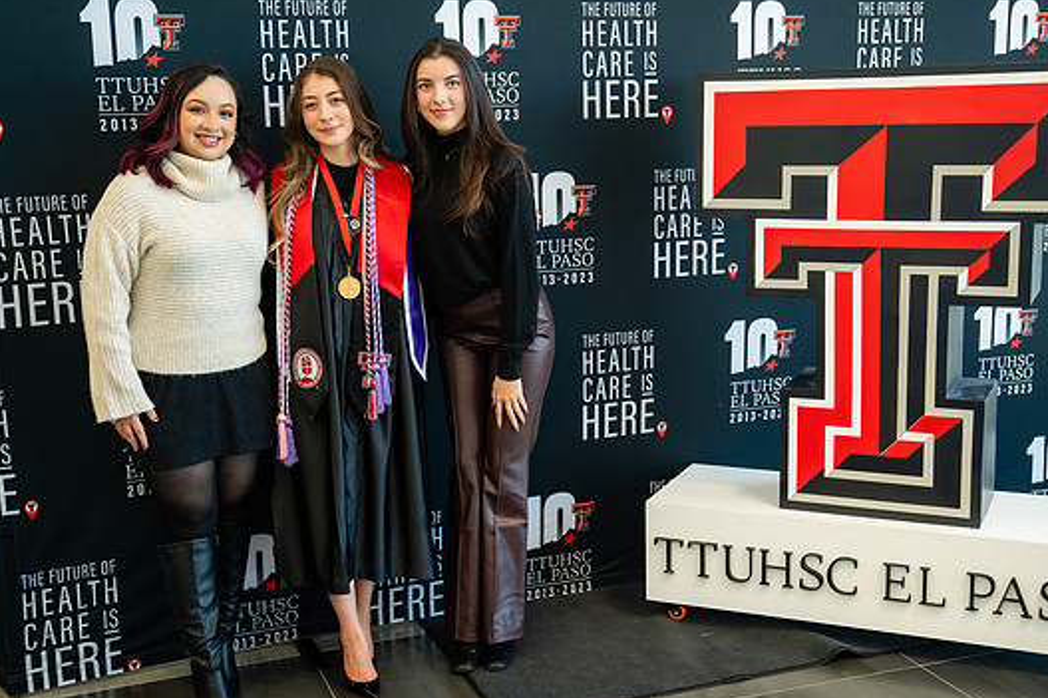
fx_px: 1397
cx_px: 567
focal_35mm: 48
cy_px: 363
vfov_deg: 28.1
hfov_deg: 41.1
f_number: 2.8
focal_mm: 41
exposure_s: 1/160
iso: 640
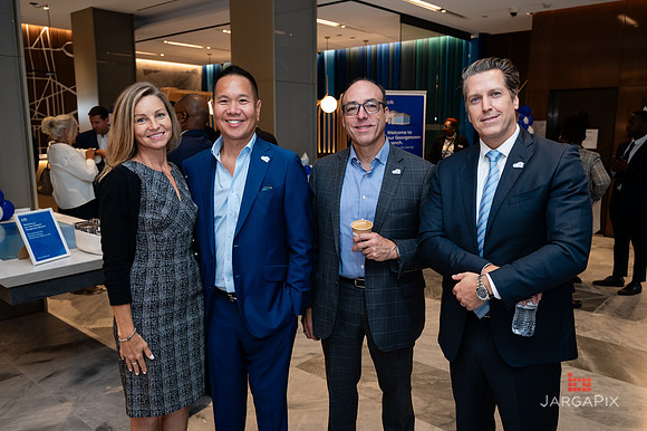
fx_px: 522
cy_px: 216
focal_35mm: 29
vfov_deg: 44.8
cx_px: 324
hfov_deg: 63.6
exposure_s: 1/160
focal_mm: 29
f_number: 4
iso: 640
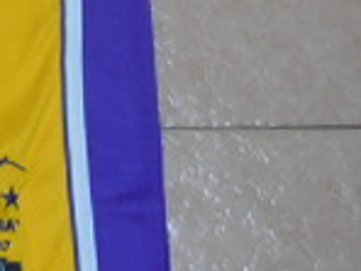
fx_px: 1533
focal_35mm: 147
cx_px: -276
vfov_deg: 9.8
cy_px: -112
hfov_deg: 12.4
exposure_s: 1/8
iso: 640
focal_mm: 6.1
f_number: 3.4
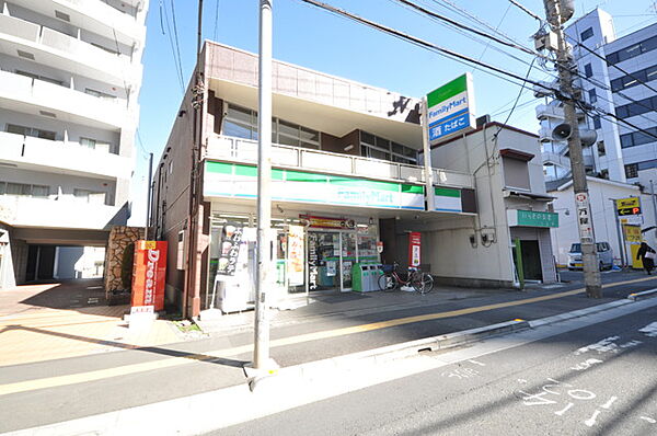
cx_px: 328
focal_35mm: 14
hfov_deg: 103.4
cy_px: 218
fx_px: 260
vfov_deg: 80.0
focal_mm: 9.5
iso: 320
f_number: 20
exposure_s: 1/25
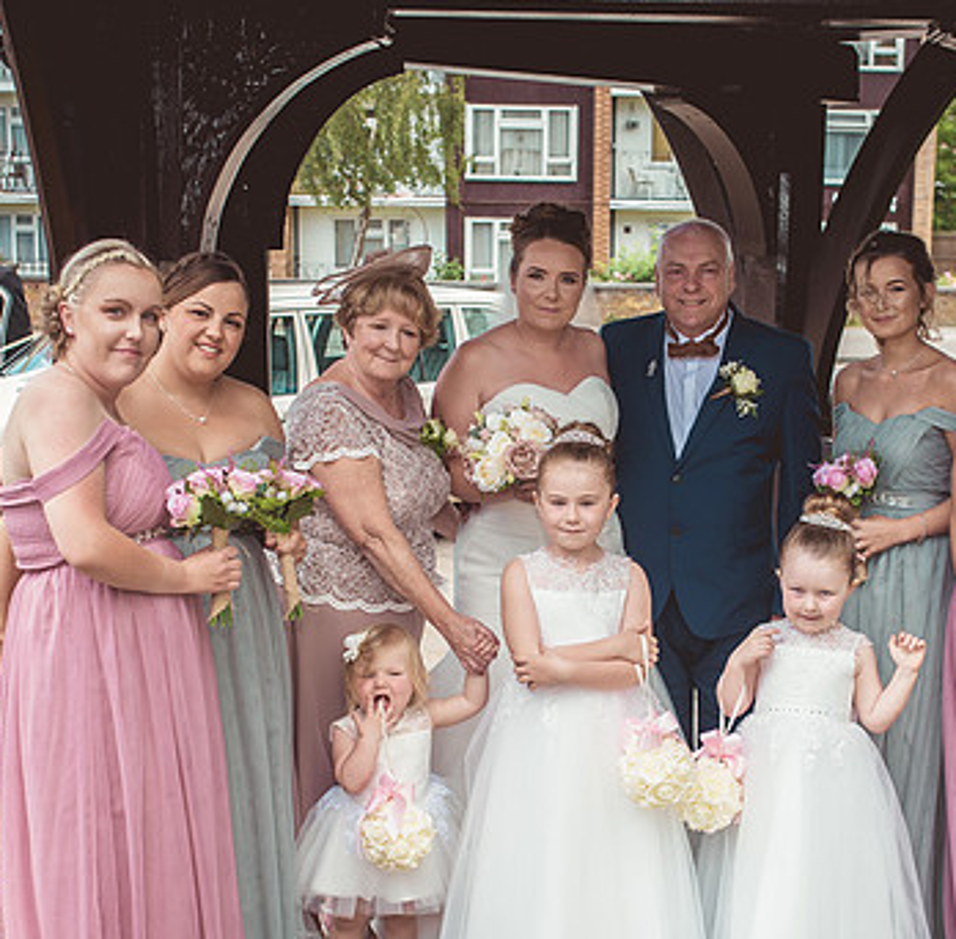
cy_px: 587
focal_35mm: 62
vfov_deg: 27.4
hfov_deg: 27.9
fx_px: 1921
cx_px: 570
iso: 100
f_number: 4
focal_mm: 35
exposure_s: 1/250
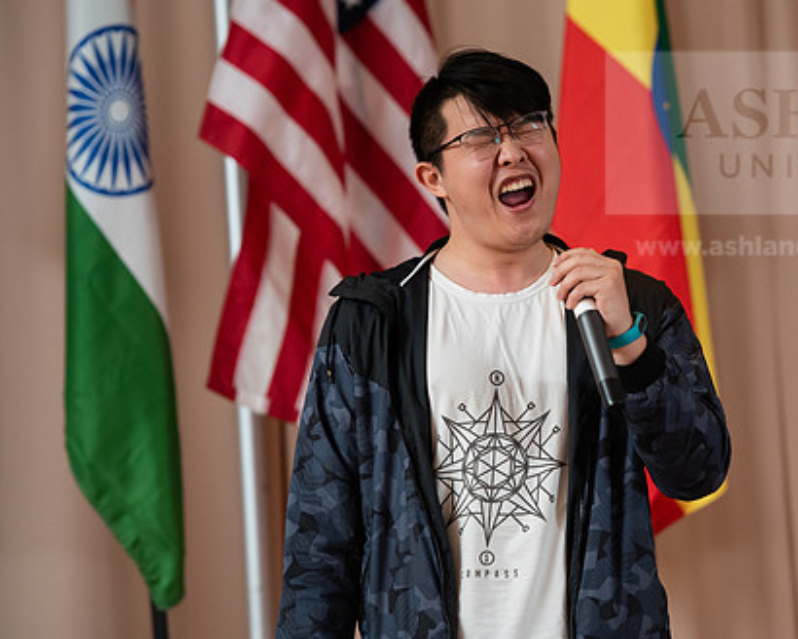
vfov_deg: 7.5
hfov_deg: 9.4
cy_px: 287
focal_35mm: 206
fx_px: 4865
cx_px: 547
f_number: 3.2
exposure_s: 1/200
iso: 1600
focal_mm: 155
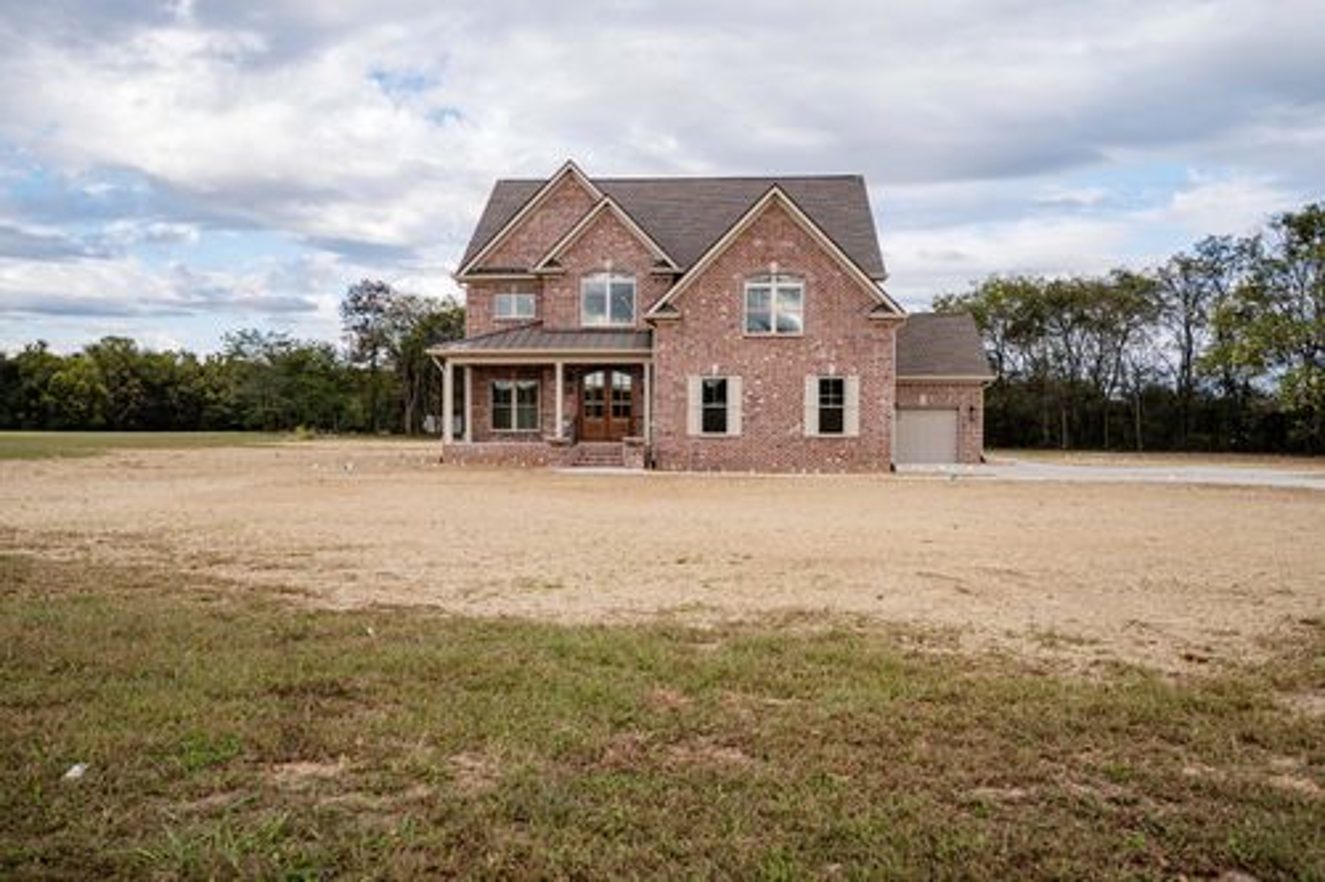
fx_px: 975
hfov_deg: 68.4
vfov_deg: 48.7
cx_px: 662
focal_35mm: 26
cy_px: 441
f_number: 4
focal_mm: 26.5
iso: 125
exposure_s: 1/640
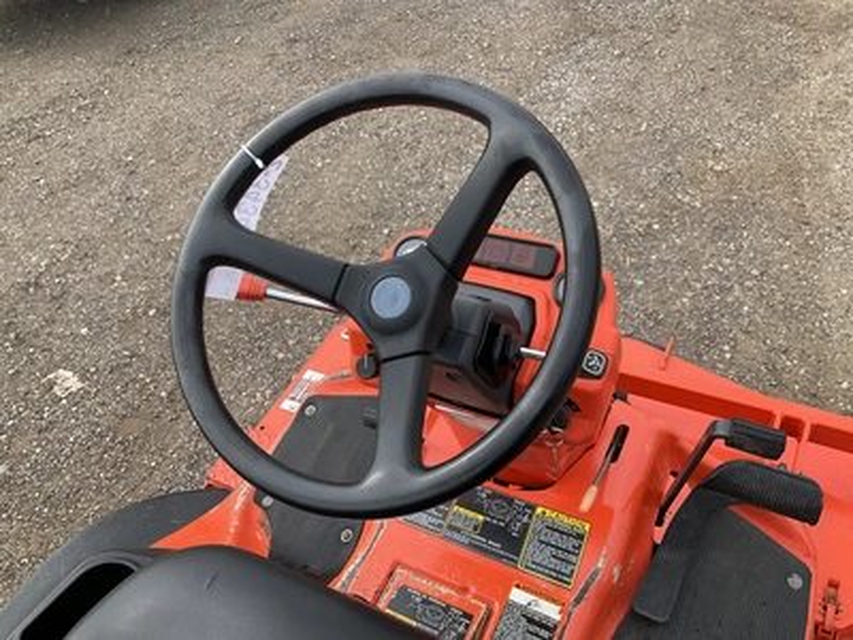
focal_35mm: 29
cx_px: 426
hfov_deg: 61.7
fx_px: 715
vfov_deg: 48.2
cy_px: 320
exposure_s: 1/642
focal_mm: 3
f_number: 1.8
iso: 25
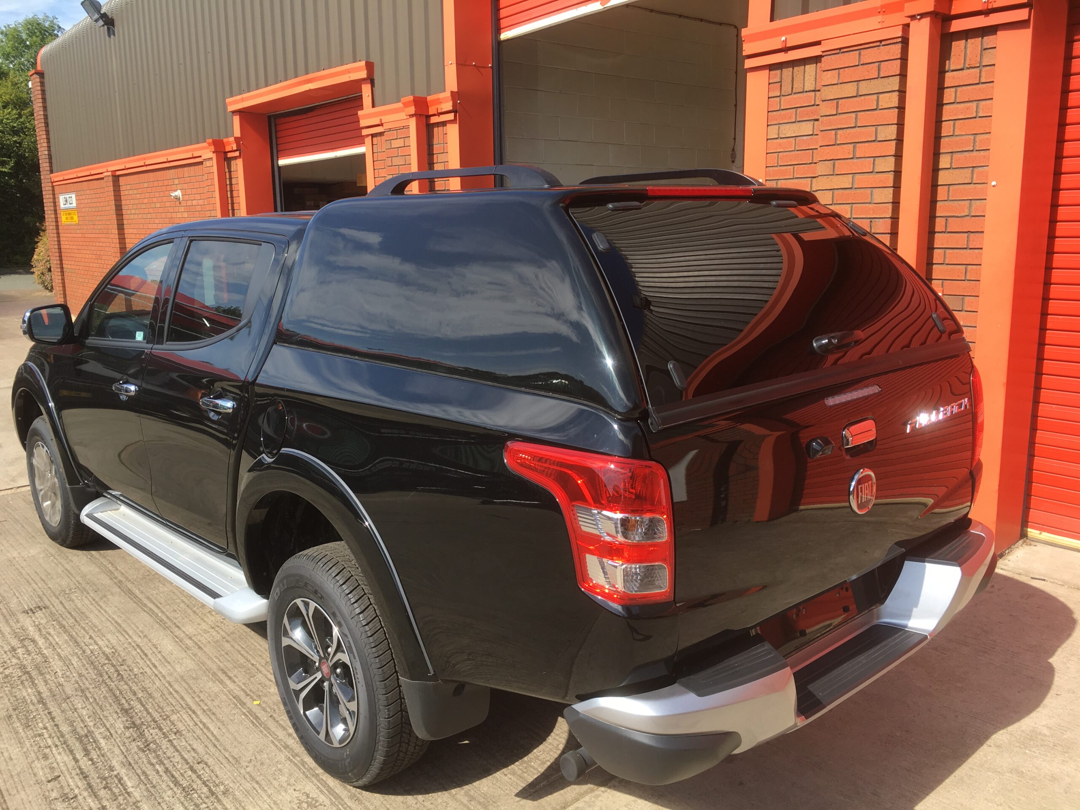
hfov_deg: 61.7
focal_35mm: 29
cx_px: 540
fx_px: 905
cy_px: 405
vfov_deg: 48.2
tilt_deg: -11.1
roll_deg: +0.8
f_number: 2.2
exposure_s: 1/591
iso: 25
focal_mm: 4.15
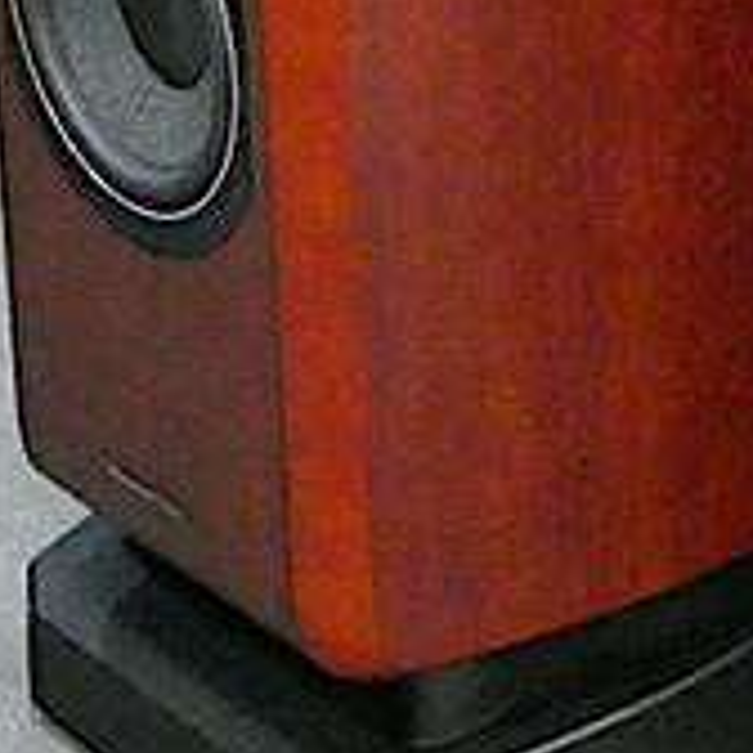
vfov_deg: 9.7
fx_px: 4356
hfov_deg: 9.8
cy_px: -273
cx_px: 731
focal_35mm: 177
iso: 1600
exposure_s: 1/50
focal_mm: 6.3
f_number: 3.7
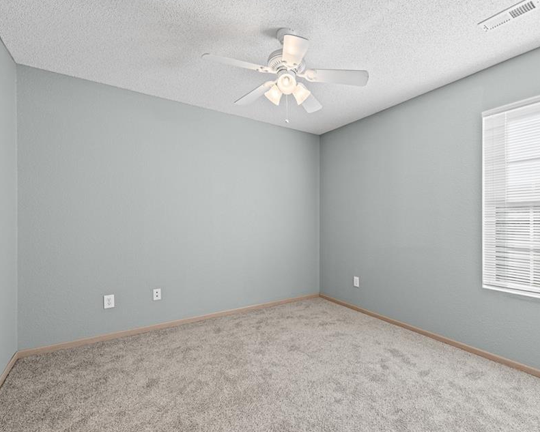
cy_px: 224
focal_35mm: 17
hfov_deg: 89.2
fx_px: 272
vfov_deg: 77.0
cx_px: 302
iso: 400
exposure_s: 1/40
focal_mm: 14
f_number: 6.3
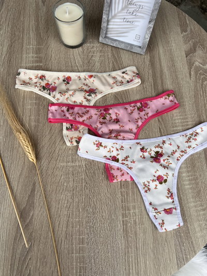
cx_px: 104
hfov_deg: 53.1
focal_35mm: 26
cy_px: 138
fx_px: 207
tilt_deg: -71.1
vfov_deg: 67.3
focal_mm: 5.7
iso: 32
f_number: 1.5
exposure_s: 1/121
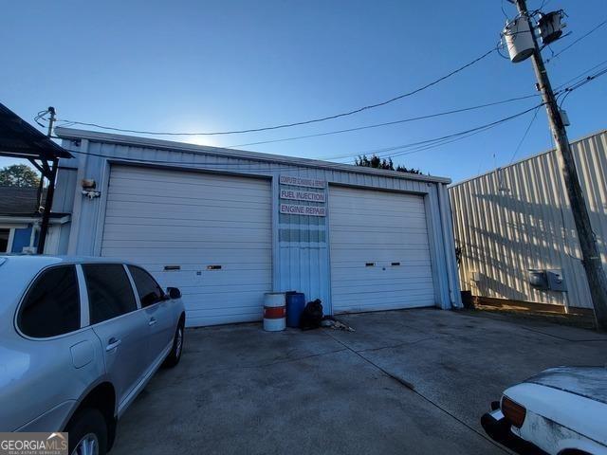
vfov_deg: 89.9
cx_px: 304
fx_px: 228
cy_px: 228
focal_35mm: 13
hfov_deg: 106.2
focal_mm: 2.2
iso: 50
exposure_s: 1/1011
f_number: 2.2
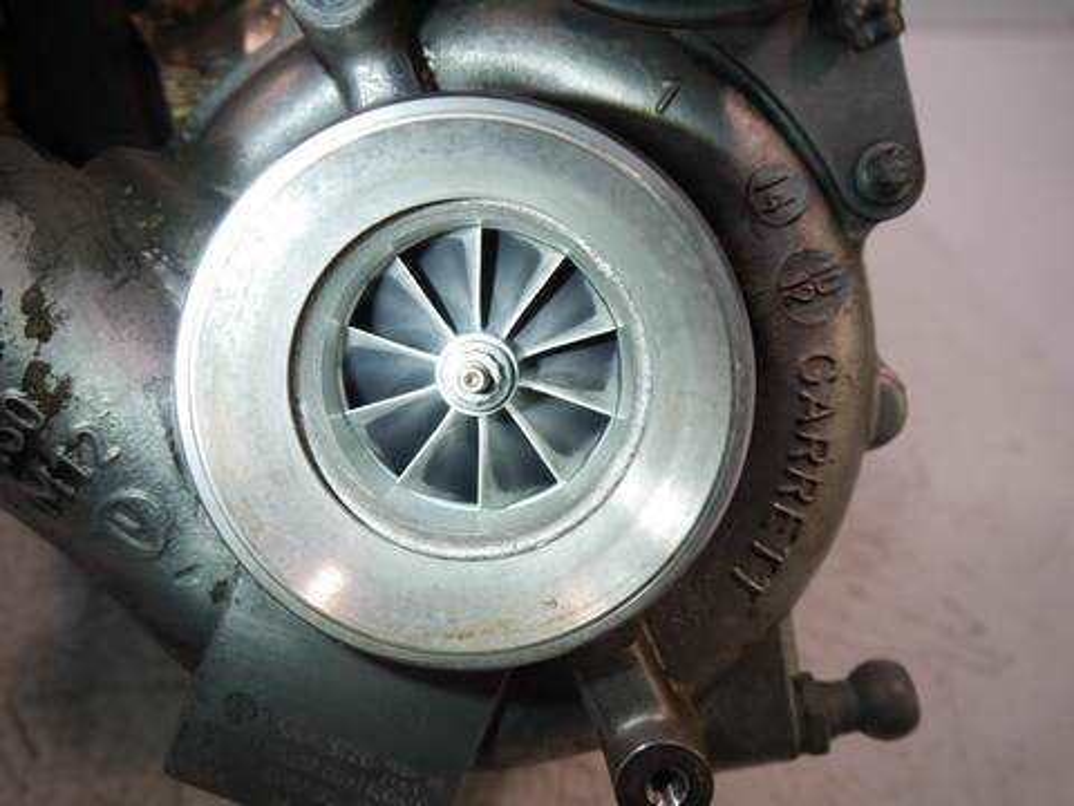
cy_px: 403
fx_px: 931
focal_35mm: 30
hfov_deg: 60.0
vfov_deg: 46.8
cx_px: 537
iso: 200
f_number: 3.5
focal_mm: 15
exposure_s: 1/100
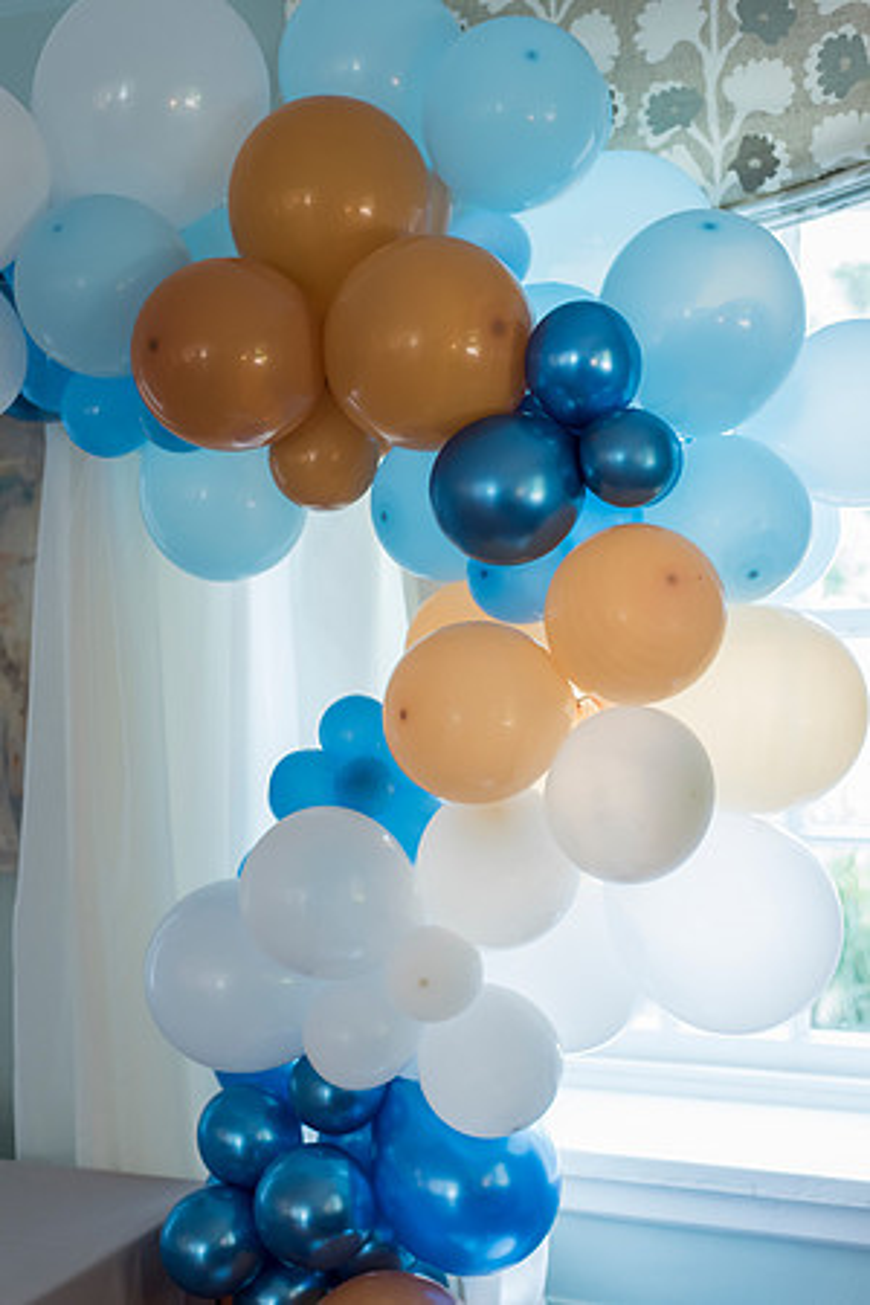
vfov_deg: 39.6
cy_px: 652
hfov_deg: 27.0
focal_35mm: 50
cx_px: 435
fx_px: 1812
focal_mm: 50
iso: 1000
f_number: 2.8
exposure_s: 1/320
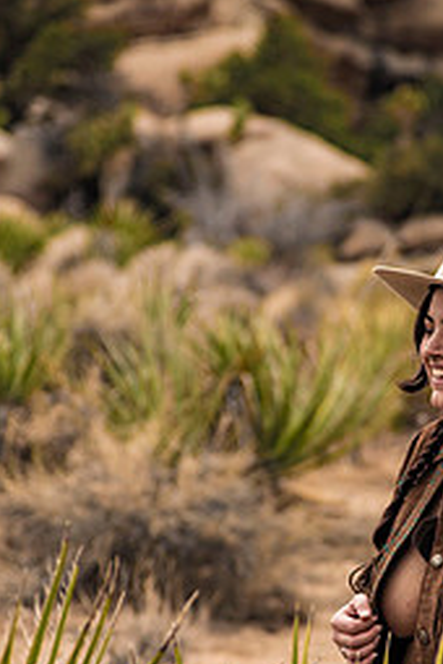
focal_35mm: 212
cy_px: 414
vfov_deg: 9.7
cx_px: 380
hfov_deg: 6.5
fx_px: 3913
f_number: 4
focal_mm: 120
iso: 100
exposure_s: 1/1600
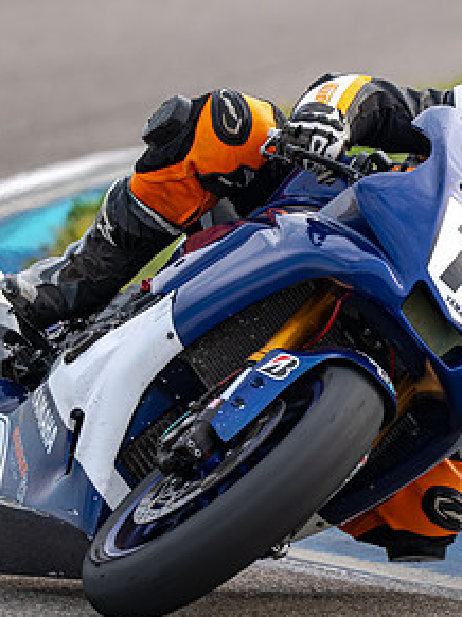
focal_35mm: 1326
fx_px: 23614
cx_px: 486
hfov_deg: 1.1
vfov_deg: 1.5
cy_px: 356
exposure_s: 1/1250
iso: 640
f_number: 6.3
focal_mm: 560
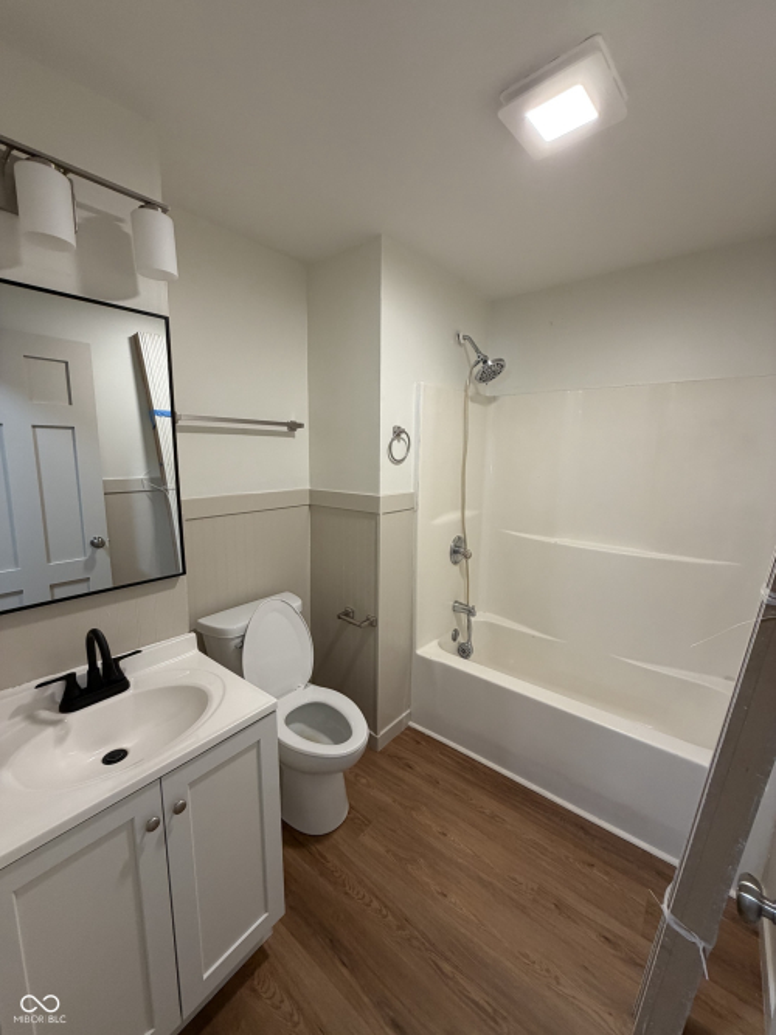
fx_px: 419
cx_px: 388
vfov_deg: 102.1
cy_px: 518
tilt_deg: -9.2
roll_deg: -0.6
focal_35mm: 14
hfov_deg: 85.7
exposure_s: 1/60
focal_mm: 2.22
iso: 200
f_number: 2.2
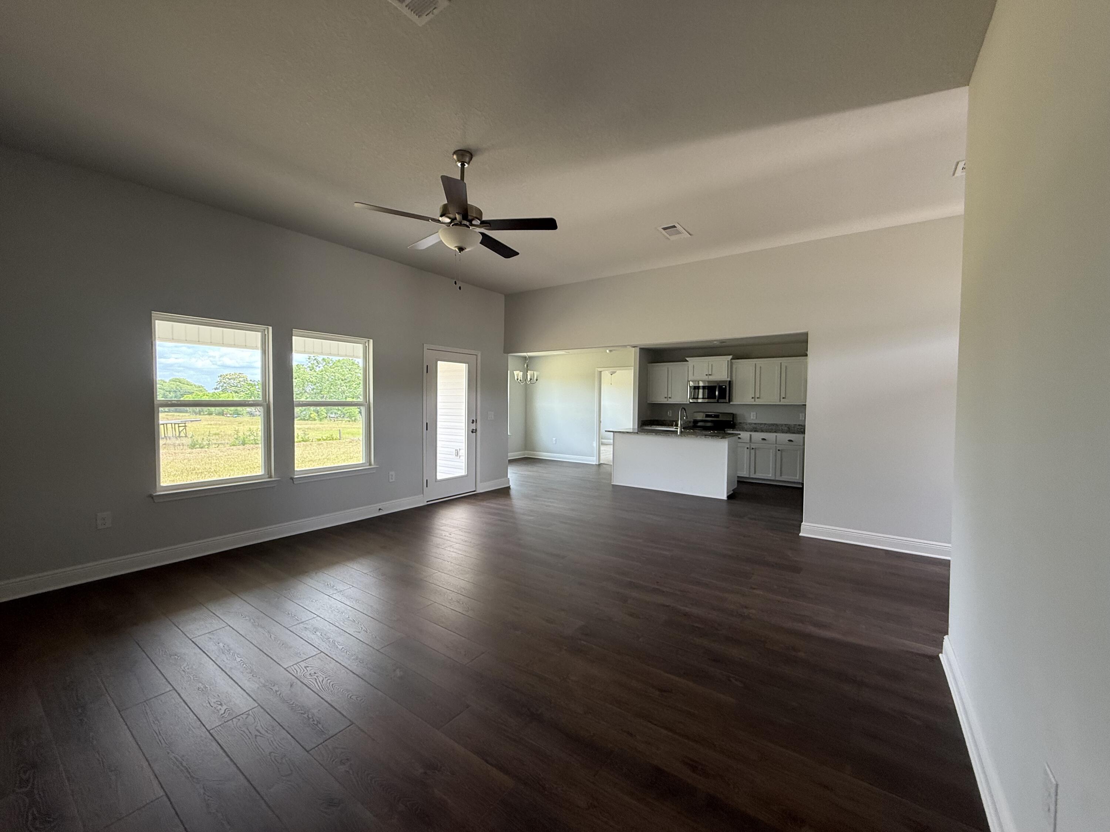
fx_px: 449
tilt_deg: -2.6
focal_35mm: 14
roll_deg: -1.2
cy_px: 416
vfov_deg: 85.7
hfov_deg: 102.1
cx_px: 555
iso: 125
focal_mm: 2.22
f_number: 2.2
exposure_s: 1/99
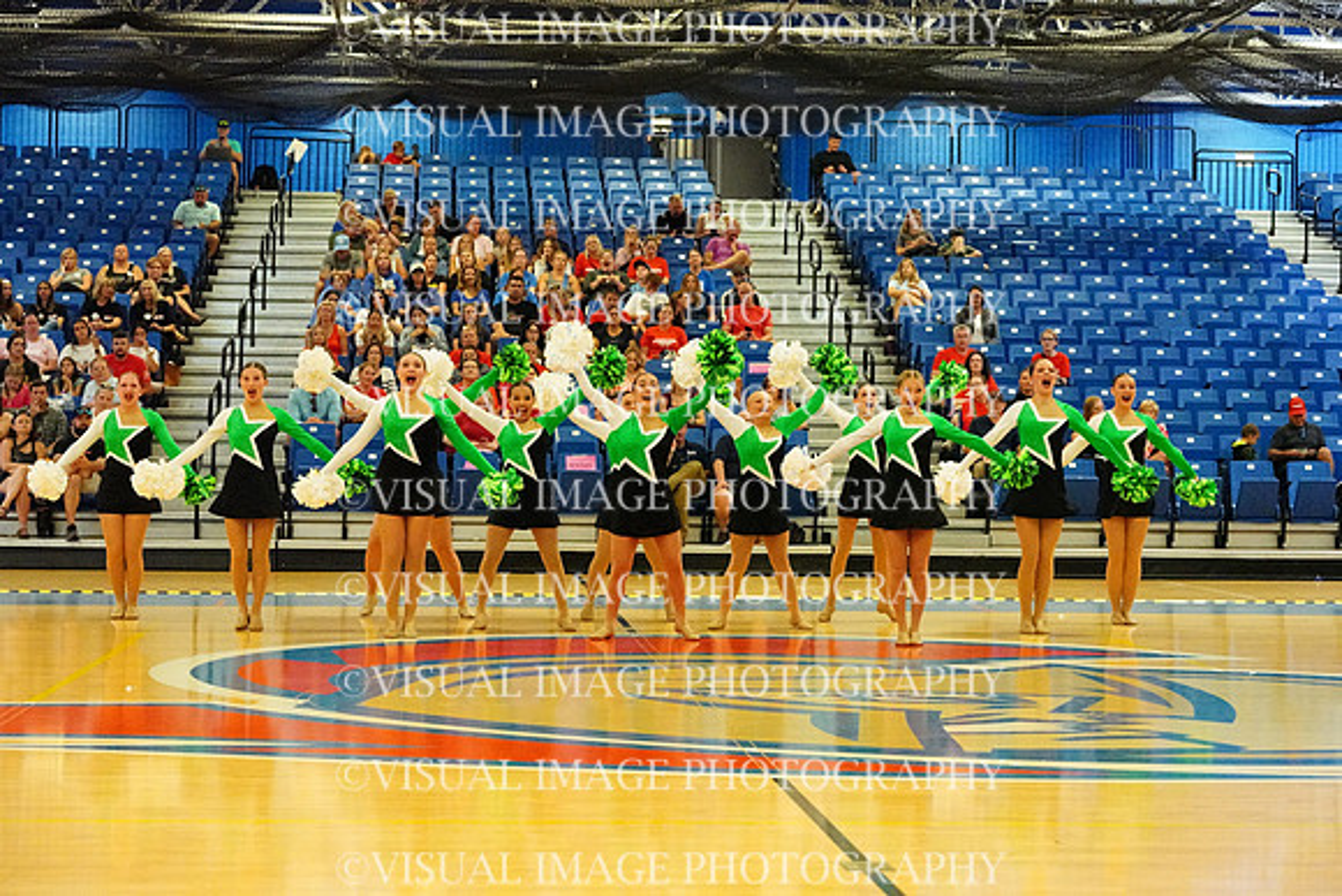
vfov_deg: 18.0
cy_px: 448
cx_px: 671
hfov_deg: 26.6
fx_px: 2834
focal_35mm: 76
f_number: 4
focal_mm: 76
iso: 25600
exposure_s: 1/1000
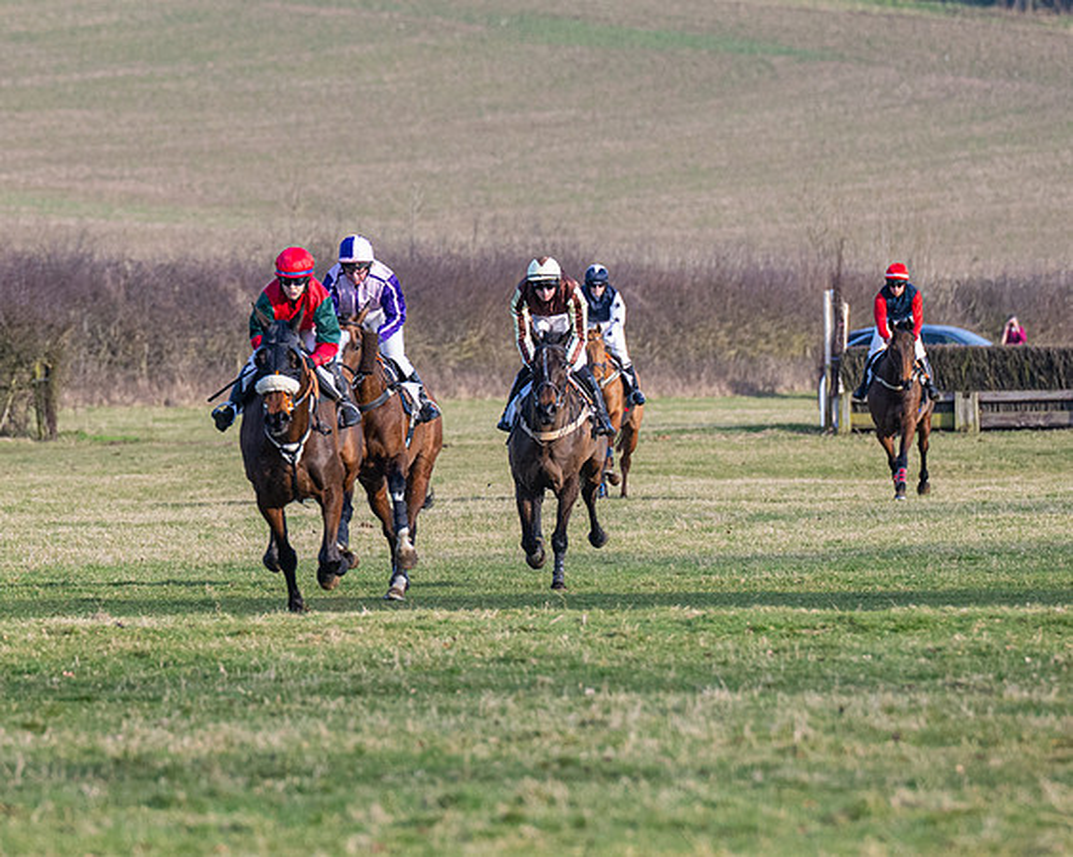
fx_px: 15615
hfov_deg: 3.9
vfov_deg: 3.1
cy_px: 389
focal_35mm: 492
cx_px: 192
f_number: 4
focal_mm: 200
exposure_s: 1/1600
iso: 400
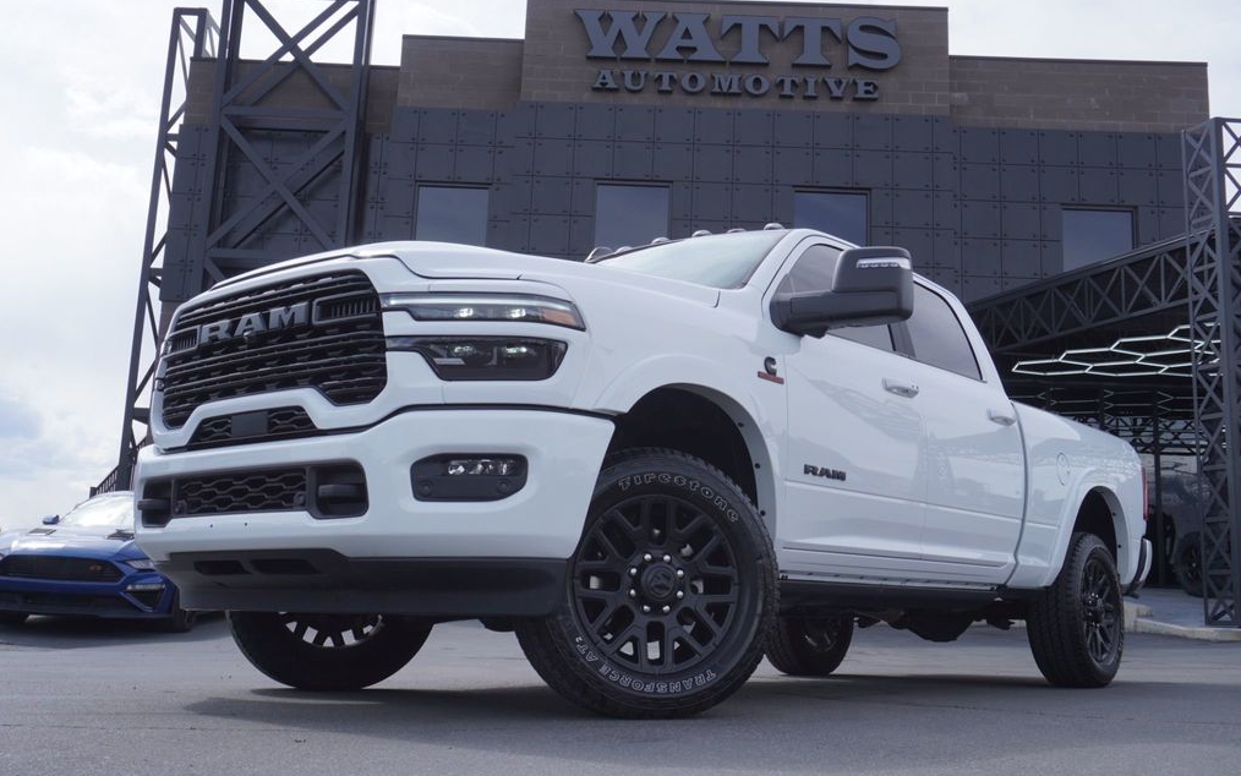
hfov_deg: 54.6
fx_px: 1201
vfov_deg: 35.8
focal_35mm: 36
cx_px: 624
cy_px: 365
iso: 100
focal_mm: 23
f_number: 8
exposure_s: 1/250
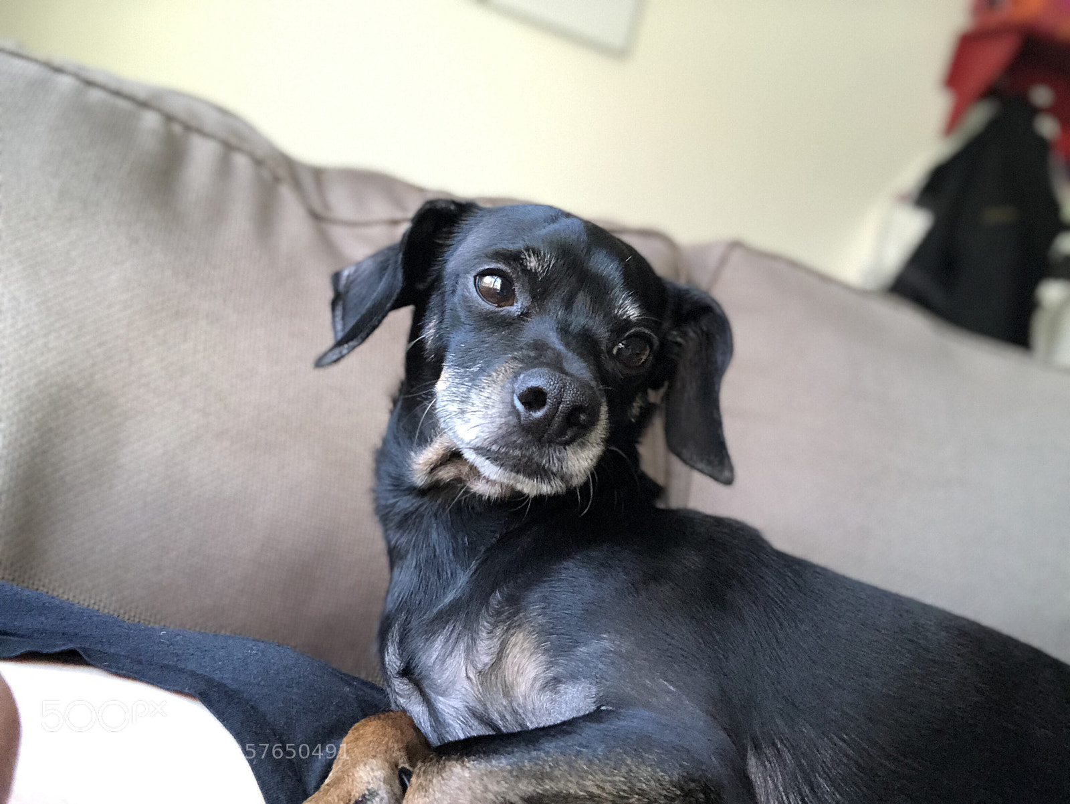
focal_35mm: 32
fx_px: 990
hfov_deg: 56.8
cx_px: 535
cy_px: 402
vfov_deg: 44.2
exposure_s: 1/30
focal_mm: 2.87
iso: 160
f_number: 2.2
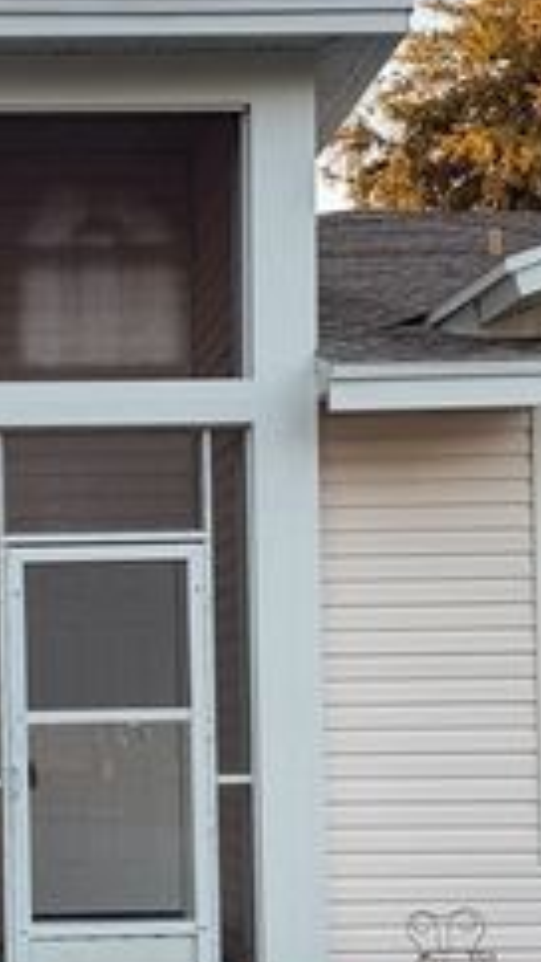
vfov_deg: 29.0
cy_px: 690
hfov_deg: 16.3
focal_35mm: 72
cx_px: -28
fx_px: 1837
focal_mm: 6.76
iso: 80
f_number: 1.78
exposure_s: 1/488
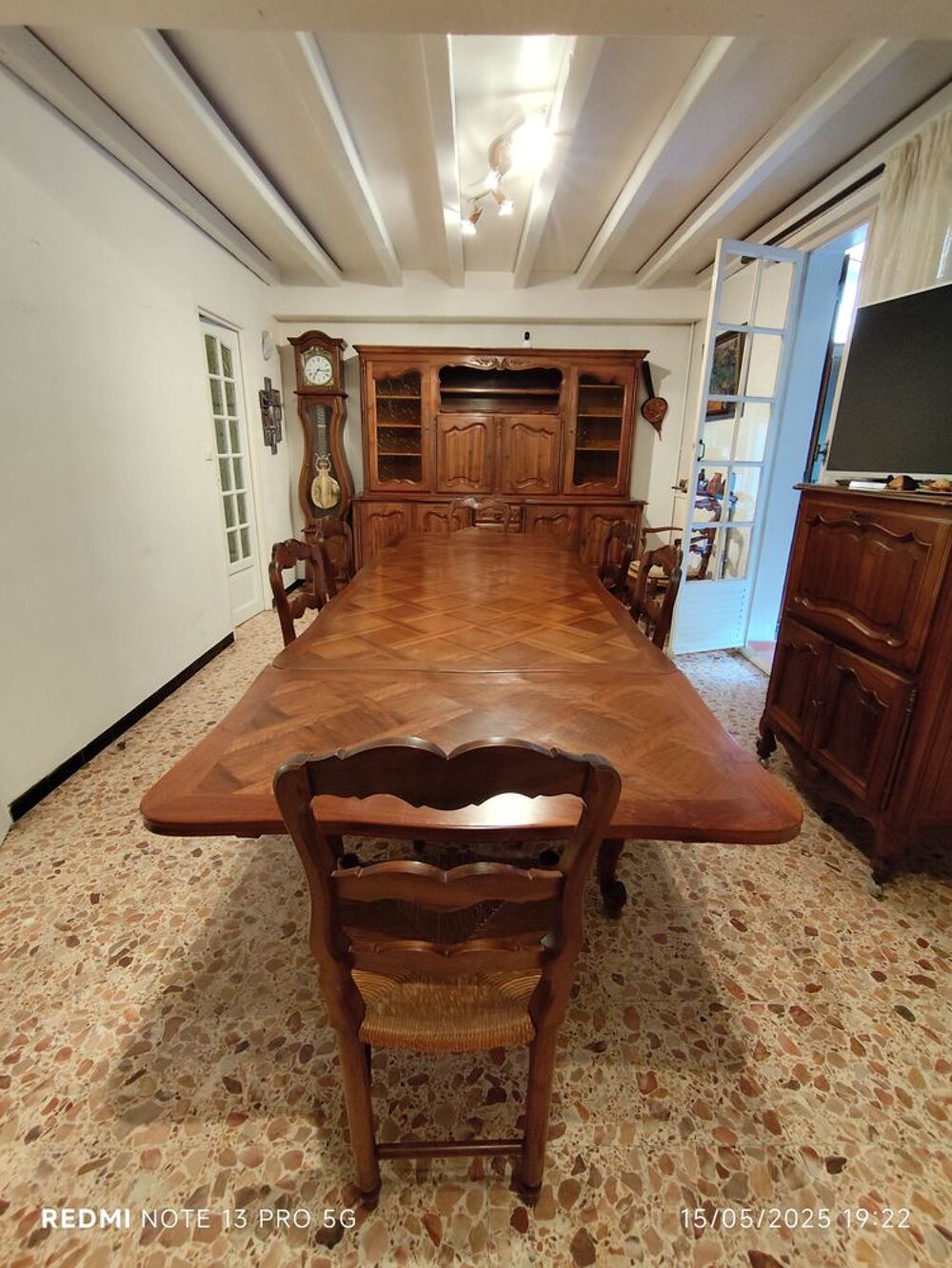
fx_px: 586
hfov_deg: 78.1
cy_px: 634
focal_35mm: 16
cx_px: 476
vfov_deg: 94.5
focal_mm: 1.65
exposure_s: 1/33.3
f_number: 2.2
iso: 250
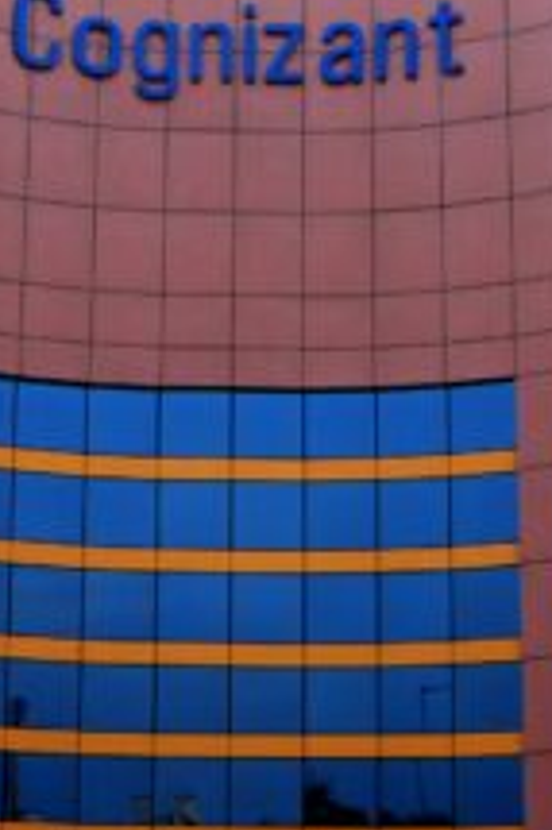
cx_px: 251
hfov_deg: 16.2
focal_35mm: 84
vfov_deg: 24.2
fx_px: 1935
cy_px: 459
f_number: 4
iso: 200
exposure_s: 1/160
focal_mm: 20
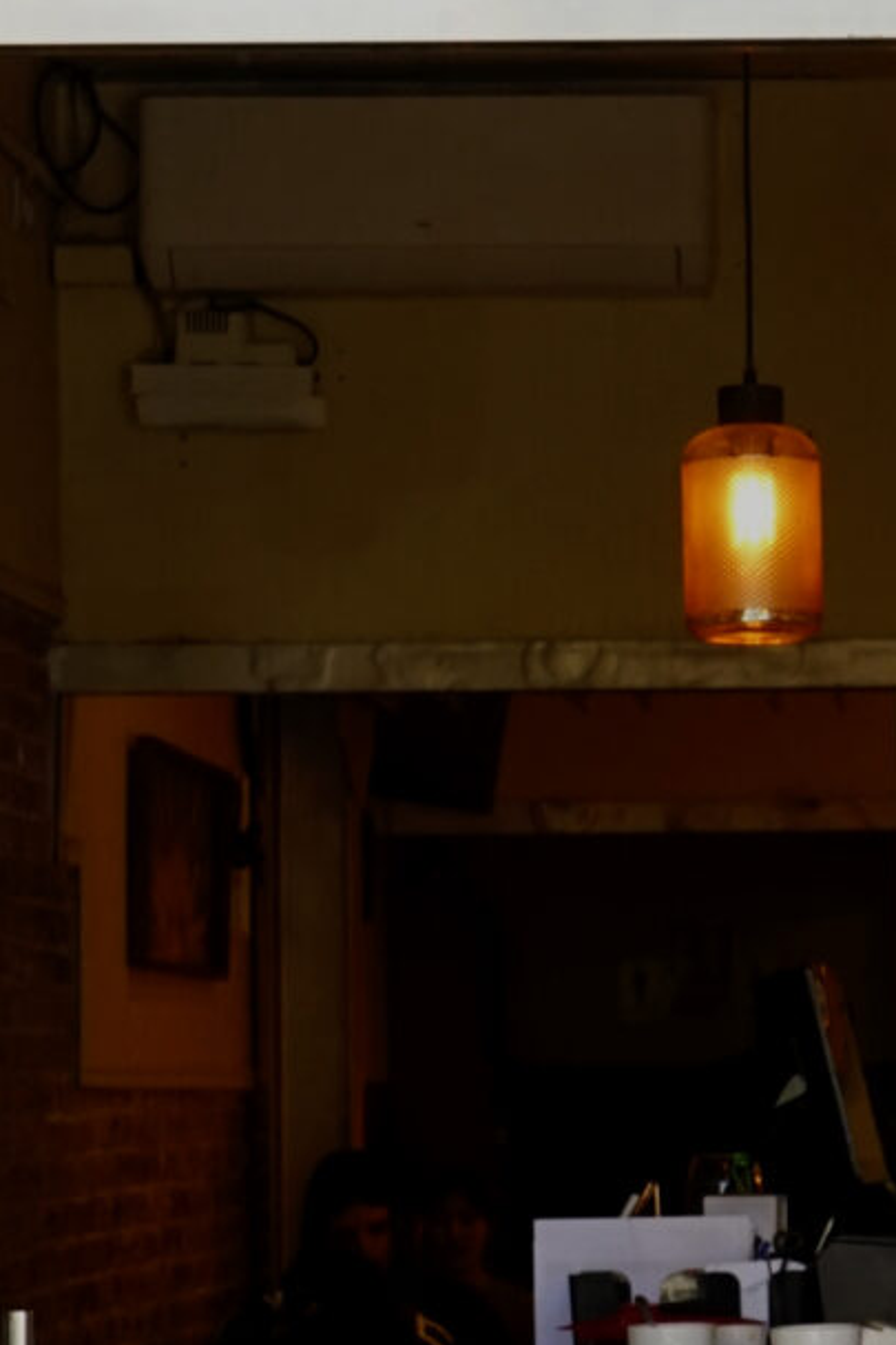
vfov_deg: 12.8
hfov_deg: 8.5
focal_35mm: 160
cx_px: 1143
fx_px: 5976
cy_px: 861
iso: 800
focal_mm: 38
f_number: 8
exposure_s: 1/80
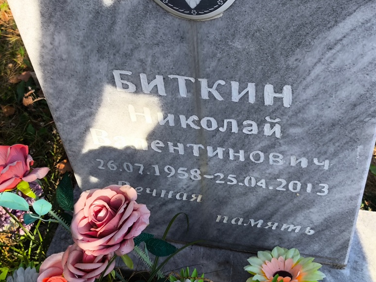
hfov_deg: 36.8
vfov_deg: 28.1
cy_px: 136
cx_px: 190
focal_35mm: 52
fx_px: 565
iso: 50
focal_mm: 4.71
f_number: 1.7
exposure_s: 1/590
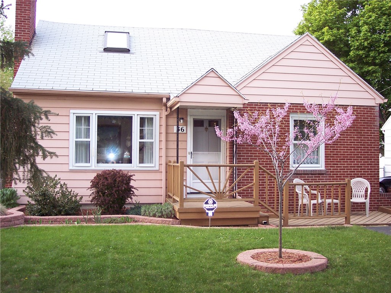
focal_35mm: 39
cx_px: 196
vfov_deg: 36.8
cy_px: 146
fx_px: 441
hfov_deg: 47.9
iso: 140
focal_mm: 8
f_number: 2.8
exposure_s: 1/60
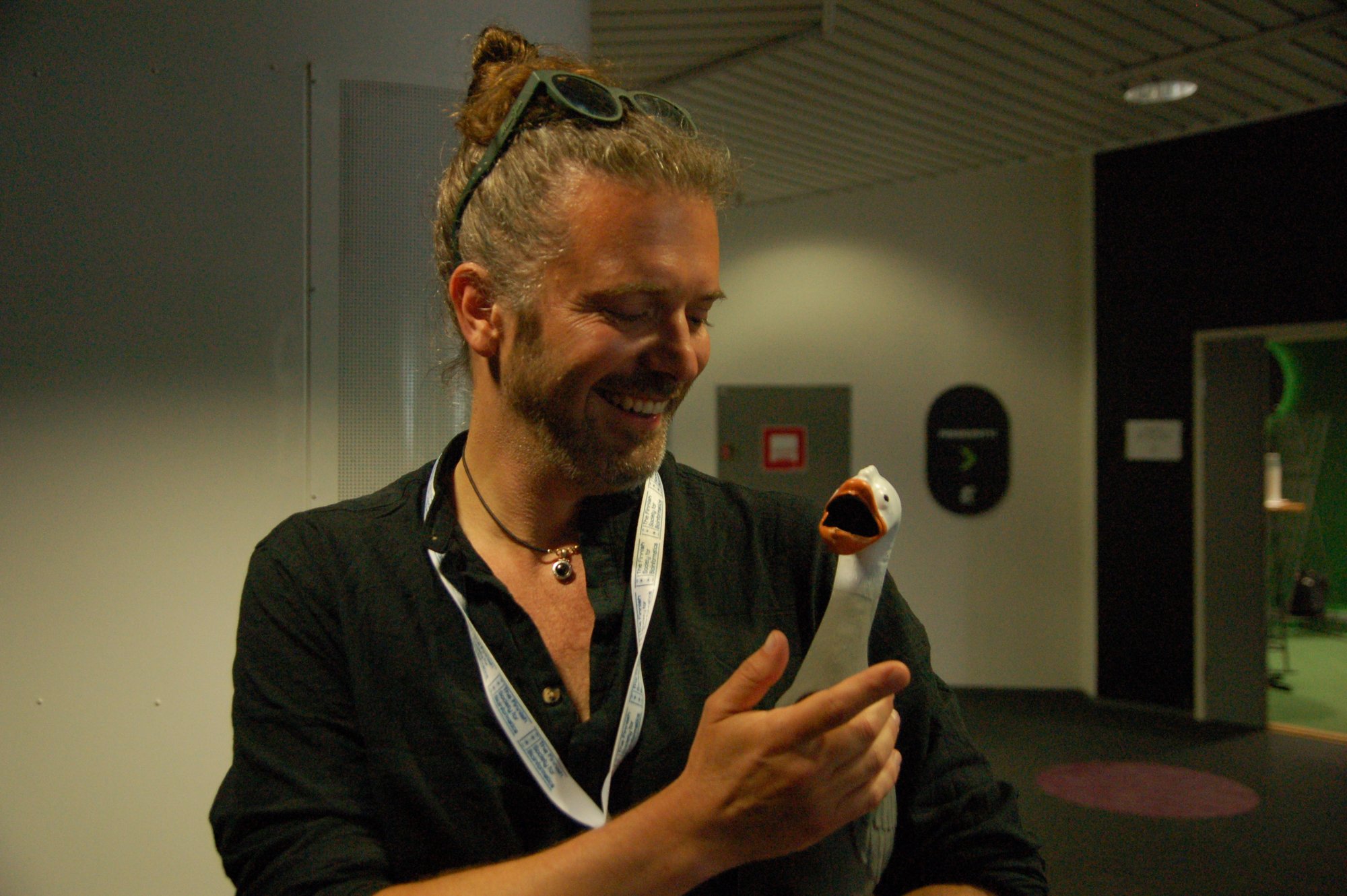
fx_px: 1346
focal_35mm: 36
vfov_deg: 36.8
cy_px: 448
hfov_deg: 53.2
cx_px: 674
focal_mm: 24
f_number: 2.8
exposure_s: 1/125
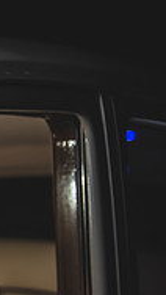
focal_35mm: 136
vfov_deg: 15.8
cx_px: -279
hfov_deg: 8.0
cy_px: 177
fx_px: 1062
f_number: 2.8
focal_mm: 42
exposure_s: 1/125
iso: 200
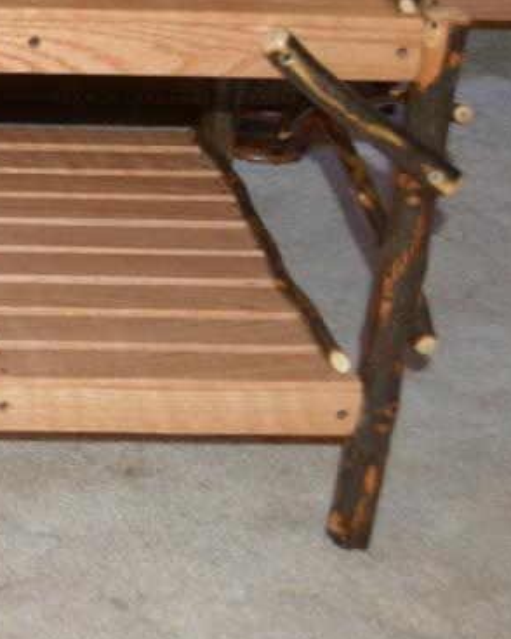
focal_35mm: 94
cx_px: -358
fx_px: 1779
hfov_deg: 14.7
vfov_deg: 20.3
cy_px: 195
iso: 800
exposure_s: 1/10
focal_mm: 24
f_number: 4
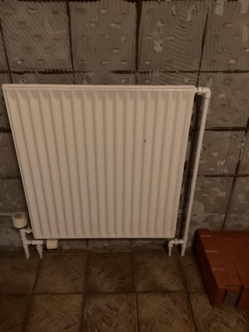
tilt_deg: -32.4
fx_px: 297
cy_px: 166
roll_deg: +0.2
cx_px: 124
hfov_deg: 45.4
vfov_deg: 58.4
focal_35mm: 31
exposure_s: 1/17
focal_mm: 3.3
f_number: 2.4
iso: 800
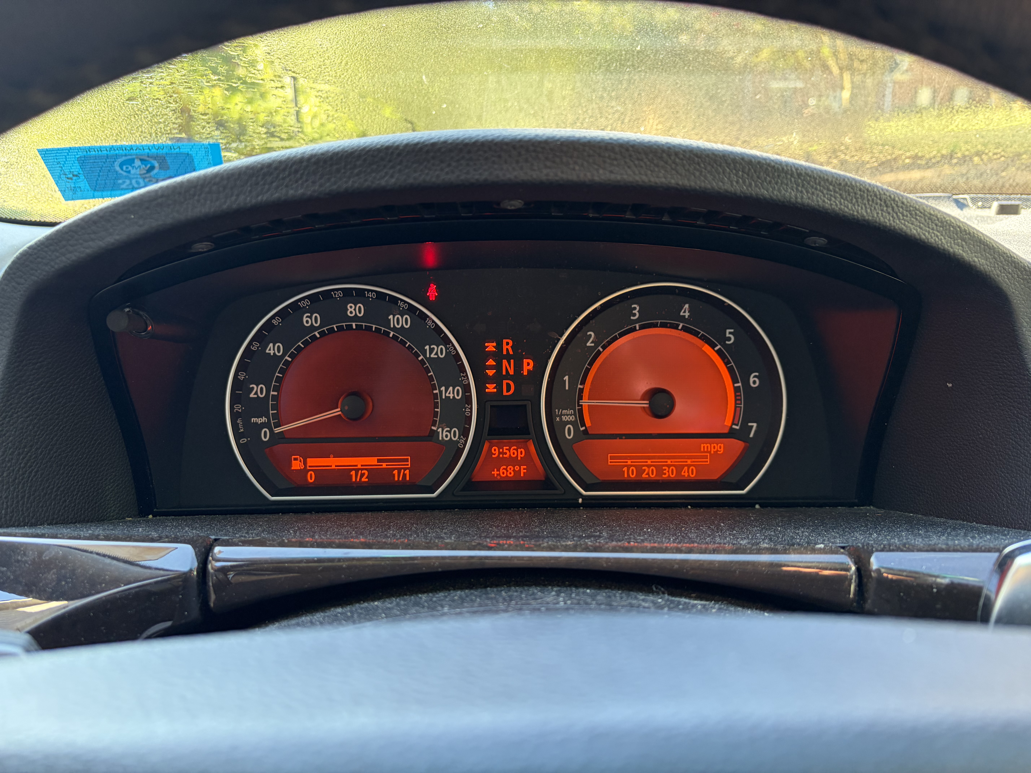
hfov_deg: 67.3
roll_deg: +1.1
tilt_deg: -18.1
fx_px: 774
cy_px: 386
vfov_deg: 53.1
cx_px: 516
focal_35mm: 26
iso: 160
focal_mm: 5.96
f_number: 1.6
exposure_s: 1/120
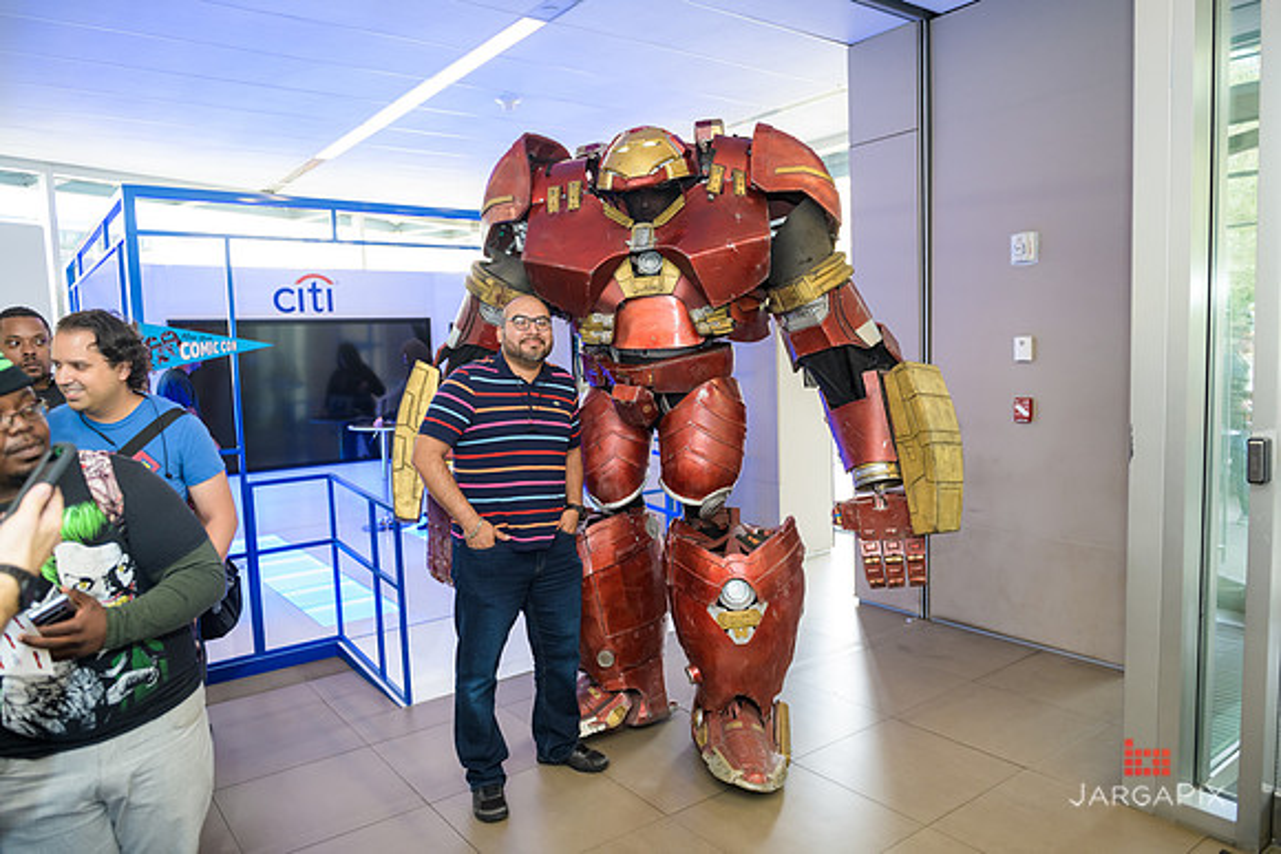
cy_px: 427
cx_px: 640
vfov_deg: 53.2
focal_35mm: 24
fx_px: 854
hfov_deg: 73.7
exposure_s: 1/125
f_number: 3.2
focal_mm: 24
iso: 800
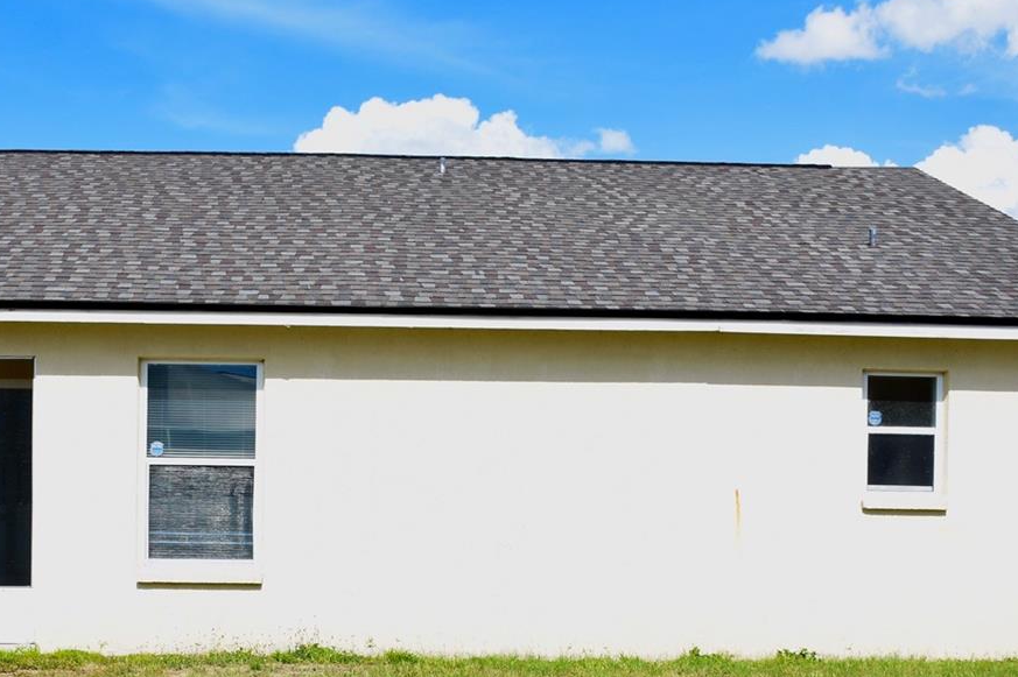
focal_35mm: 55
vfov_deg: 24.2
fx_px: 1554
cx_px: 360
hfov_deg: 36.0
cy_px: 537
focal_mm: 20
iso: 100
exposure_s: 1/250
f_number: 8
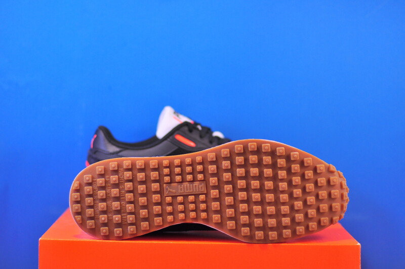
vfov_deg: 18.1
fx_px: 843
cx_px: 202
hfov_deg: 27.0
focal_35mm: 75
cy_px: 134
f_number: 2
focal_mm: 50
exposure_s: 1/320
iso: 250
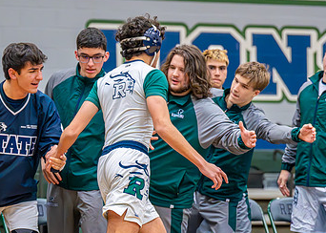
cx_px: 109
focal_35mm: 220
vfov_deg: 6.5
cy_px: 139
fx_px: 2036
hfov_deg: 9.1
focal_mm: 107
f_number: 2.8
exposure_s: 1/1000
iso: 6400
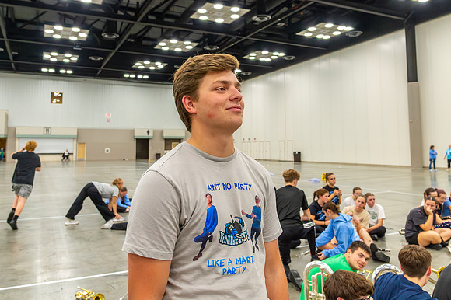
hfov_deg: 59.8
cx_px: 227
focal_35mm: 31
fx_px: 392
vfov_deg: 41.6
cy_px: 111
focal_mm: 24
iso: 4000
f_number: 6.3
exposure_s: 1/640
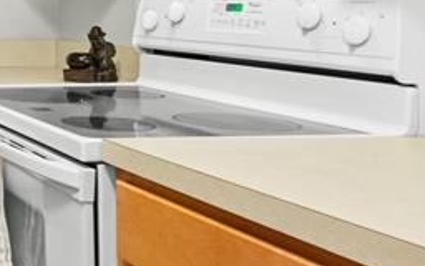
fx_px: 660
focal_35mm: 57
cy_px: 0
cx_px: -269
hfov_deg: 24.3
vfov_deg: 21.9
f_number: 10
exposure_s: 1.3
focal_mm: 14
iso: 400
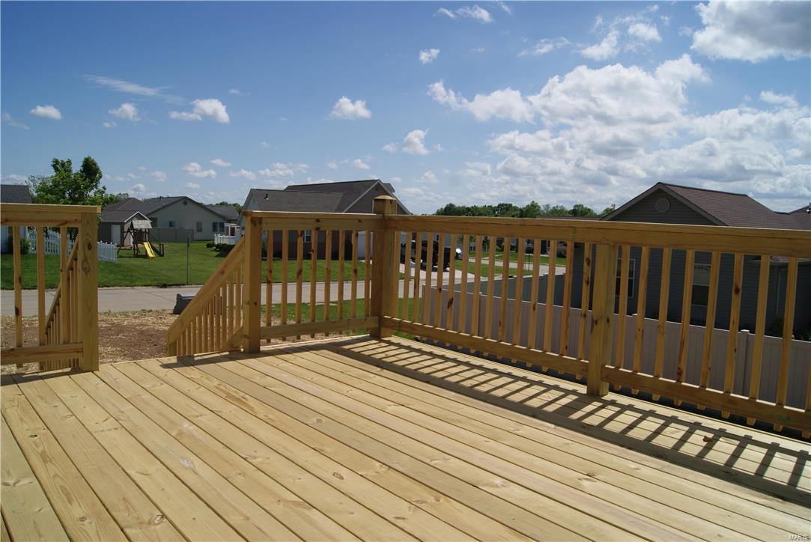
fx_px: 609
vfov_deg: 48.0
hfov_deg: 67.3
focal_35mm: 27
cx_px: 406
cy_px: 271
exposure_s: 1/400
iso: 100
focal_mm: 18
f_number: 10
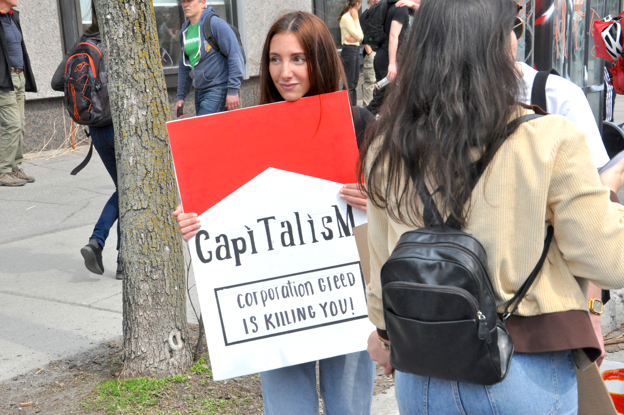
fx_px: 1108
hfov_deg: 31.5
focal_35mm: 64
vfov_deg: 21.2
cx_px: 316
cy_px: 205
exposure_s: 1/1000
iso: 1000
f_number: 10
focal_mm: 42
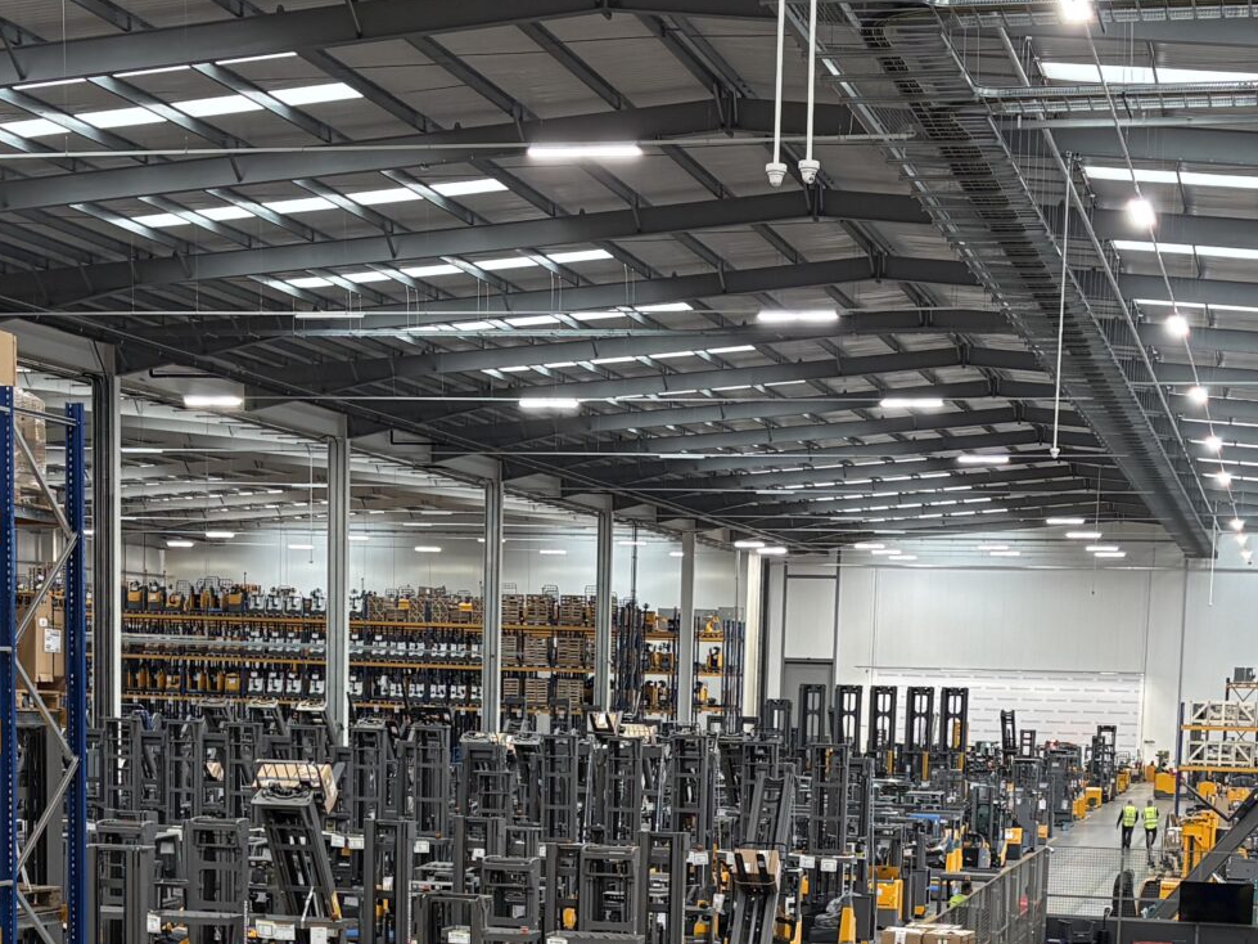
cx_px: 682
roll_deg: -1.4
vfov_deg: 20.9
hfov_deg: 28.6
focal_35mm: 68
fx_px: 2471
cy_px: 941
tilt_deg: -6.6
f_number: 1.6
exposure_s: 1/60
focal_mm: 5.96
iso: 125
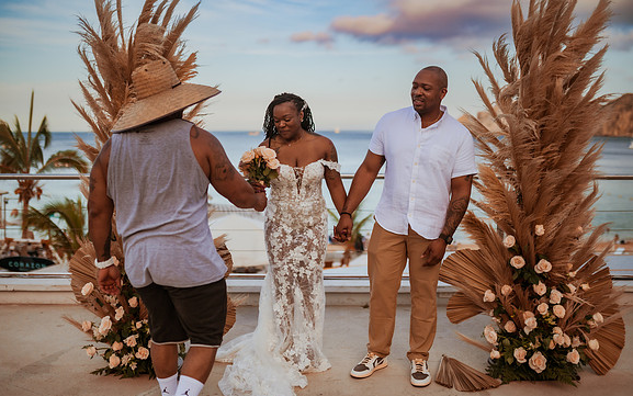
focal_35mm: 37
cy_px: 203
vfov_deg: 34.5
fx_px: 638
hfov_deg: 52.7
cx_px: 317
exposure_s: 1/8000
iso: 250
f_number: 1.6
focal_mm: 35
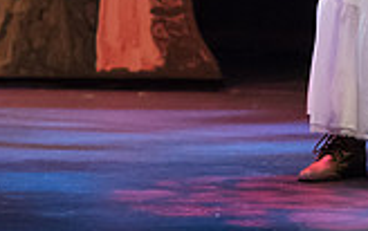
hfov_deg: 4.8
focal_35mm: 432
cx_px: 370
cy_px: -192
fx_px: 4339
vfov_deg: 3.0
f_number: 3.2
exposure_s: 1/320
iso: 4000
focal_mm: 120
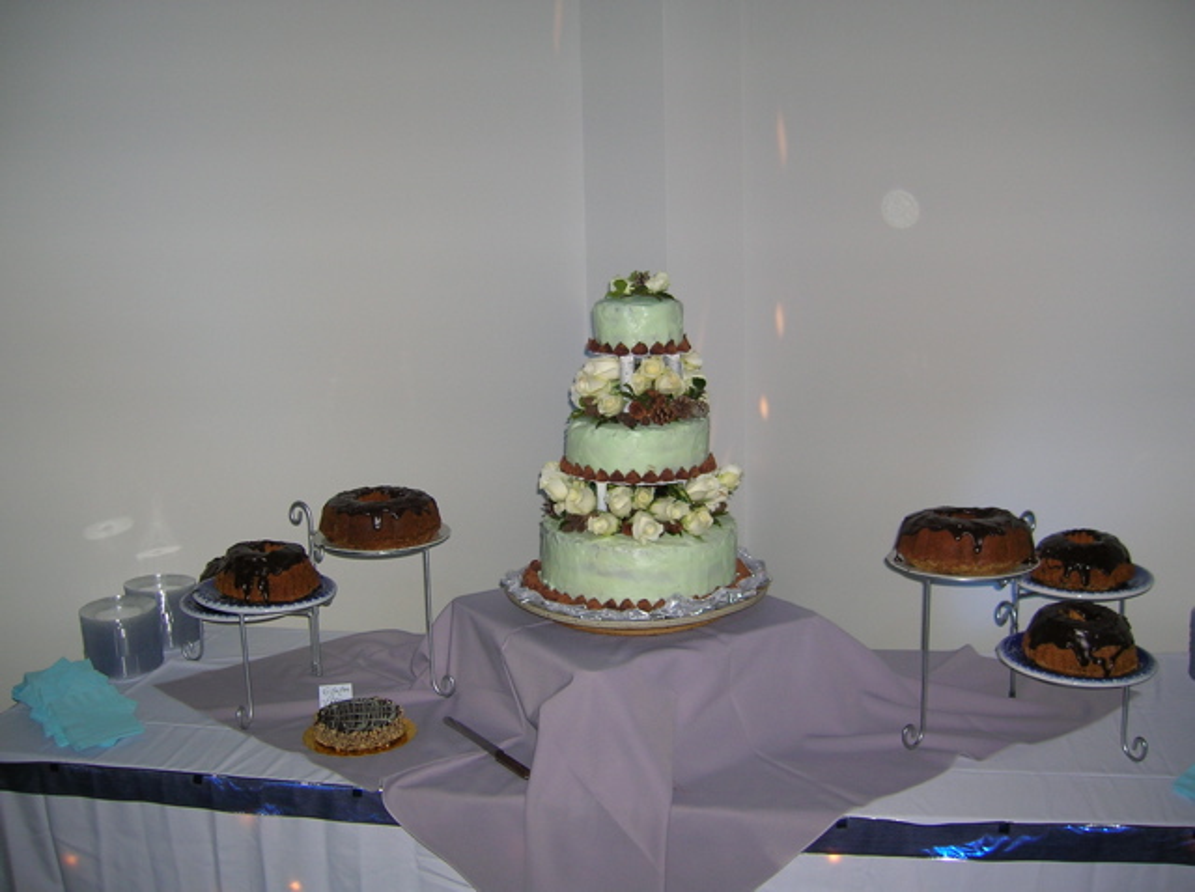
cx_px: 598
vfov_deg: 41.7
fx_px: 1172
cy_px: 446
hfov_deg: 54.0
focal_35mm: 34
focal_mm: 5.7
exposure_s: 1/60.1
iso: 61
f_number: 2.9
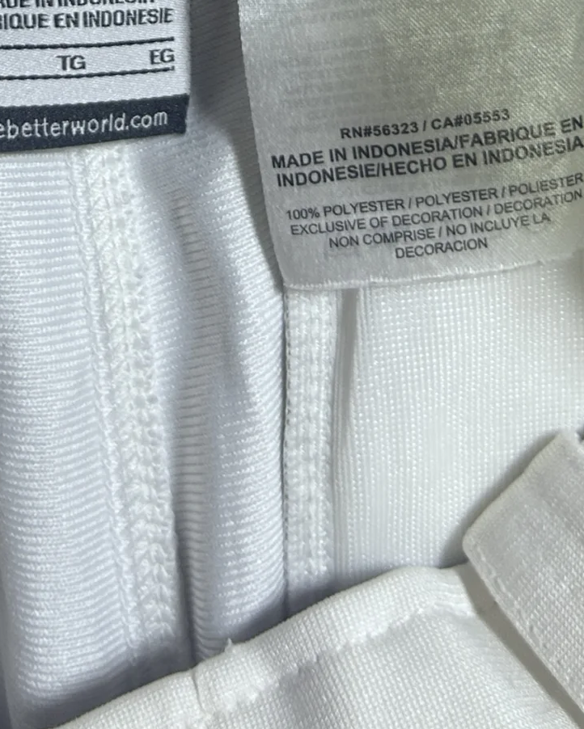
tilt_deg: -66.0
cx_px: 189
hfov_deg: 21.2
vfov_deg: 23.6
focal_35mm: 72
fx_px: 1555
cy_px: -194
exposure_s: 1/50
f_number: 1.5
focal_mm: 5.7
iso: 125
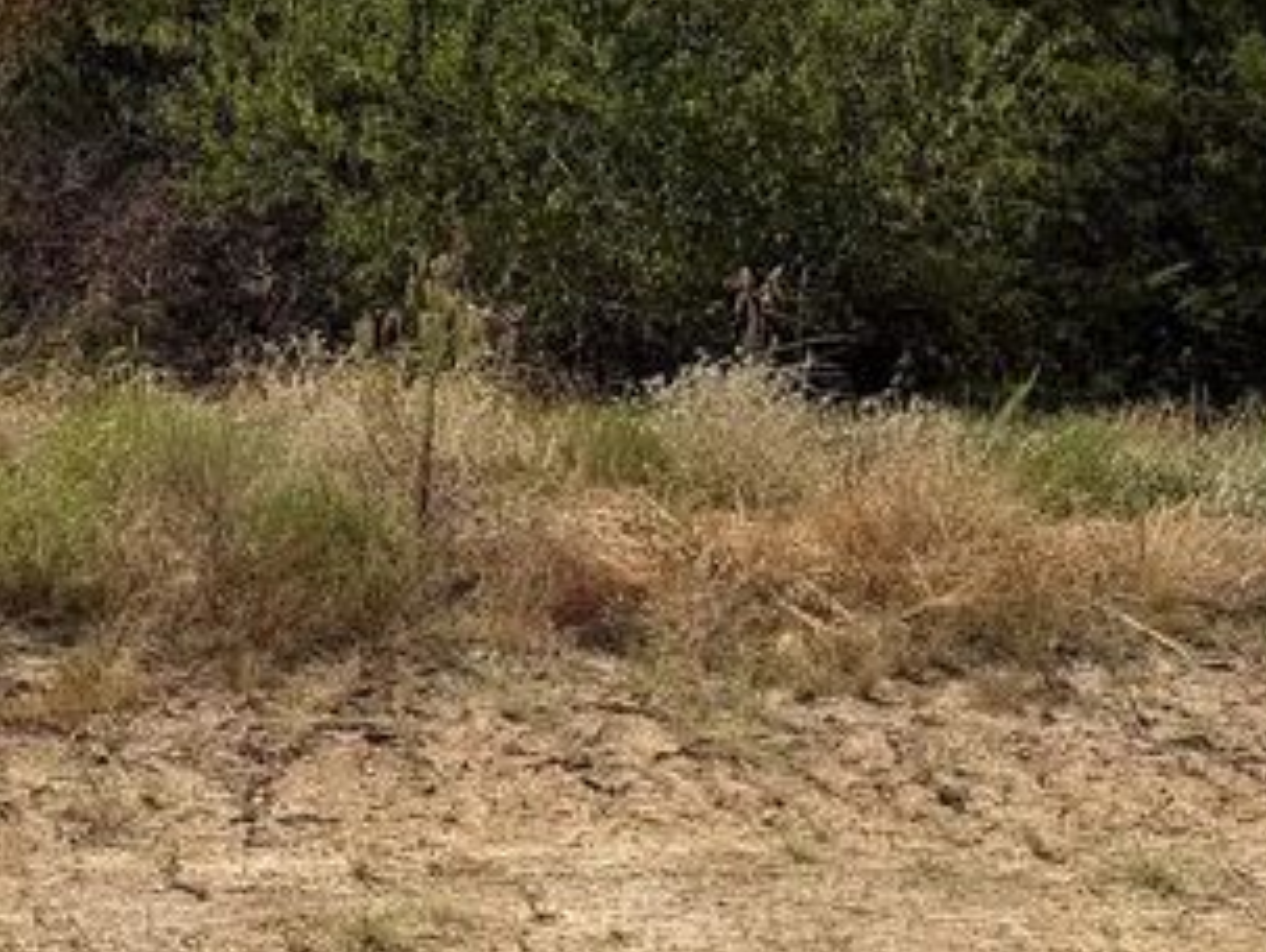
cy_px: 493
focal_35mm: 81
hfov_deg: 21.6
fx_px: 2966
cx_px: -409
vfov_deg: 18.2
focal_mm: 6.76
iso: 80
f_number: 1.78
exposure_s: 1/5714
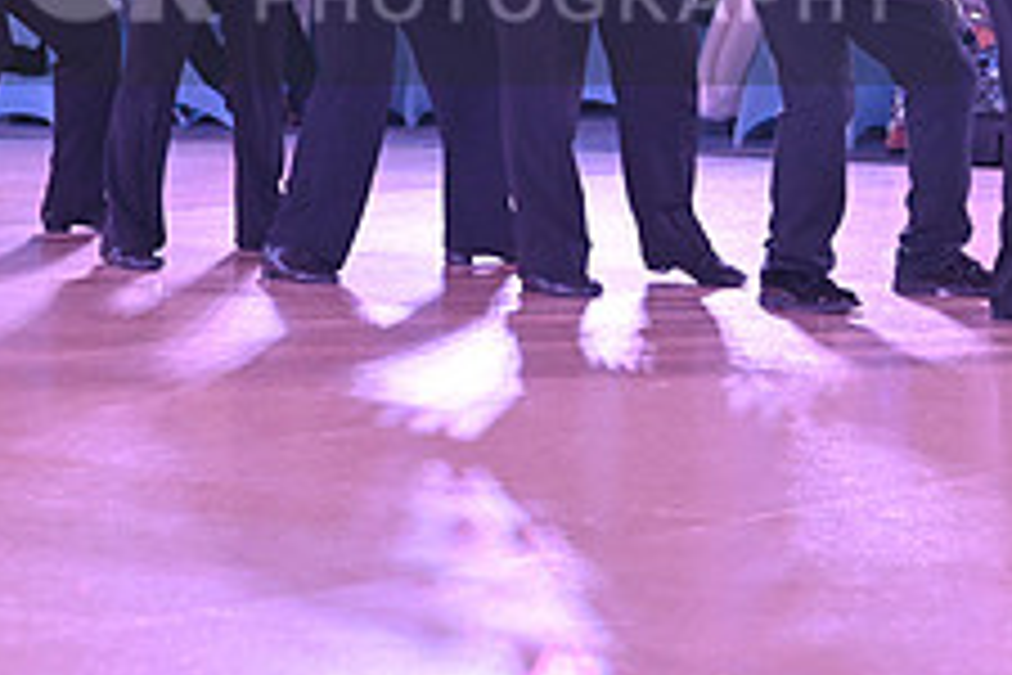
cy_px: -34
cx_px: 468
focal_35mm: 170
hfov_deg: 12.1
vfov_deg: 8.0
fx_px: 4779
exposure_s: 1/400
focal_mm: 66
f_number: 5
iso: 3600
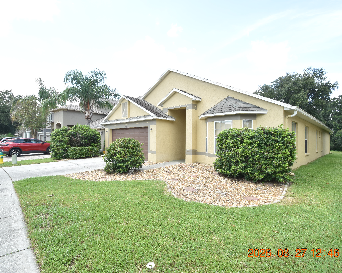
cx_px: 172
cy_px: 136
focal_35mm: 17
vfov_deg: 77.0
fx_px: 172
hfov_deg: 89.6
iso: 320
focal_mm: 10
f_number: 8
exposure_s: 1/250
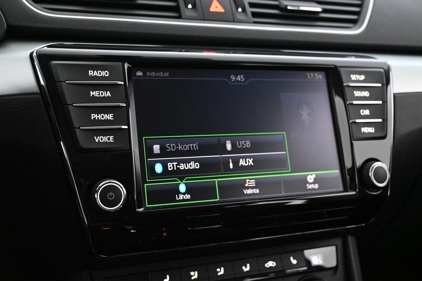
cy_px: 140
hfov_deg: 48.7
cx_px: 211
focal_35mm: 40
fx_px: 466
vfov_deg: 33.6
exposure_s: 1/40
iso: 11400
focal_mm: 26.5
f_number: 4.5
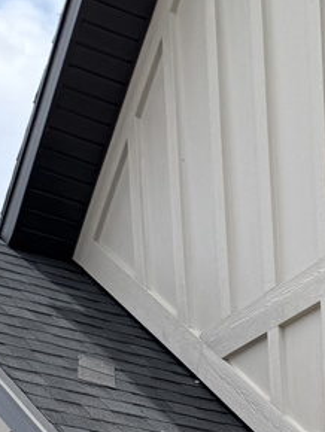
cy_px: 1104
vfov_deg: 11.9
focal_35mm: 127
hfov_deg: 10.0
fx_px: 1587
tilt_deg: -6.3
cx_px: 817
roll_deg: -0.8
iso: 80
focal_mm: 6.76
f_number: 1.78
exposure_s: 1/4405
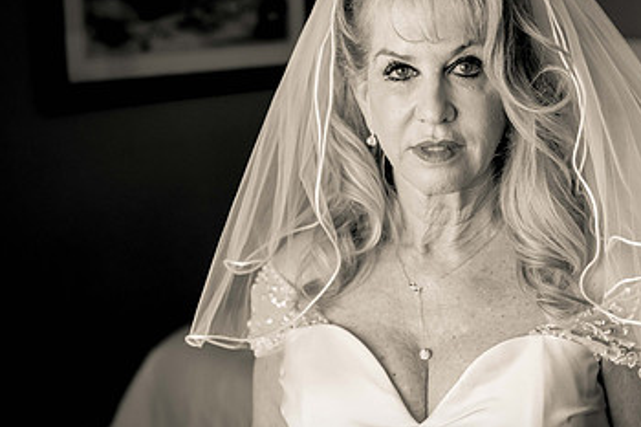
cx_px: 442
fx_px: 1050
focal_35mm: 59
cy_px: 166
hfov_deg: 33.6
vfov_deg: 22.9
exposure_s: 1/640
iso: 1000
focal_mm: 35
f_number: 2.8
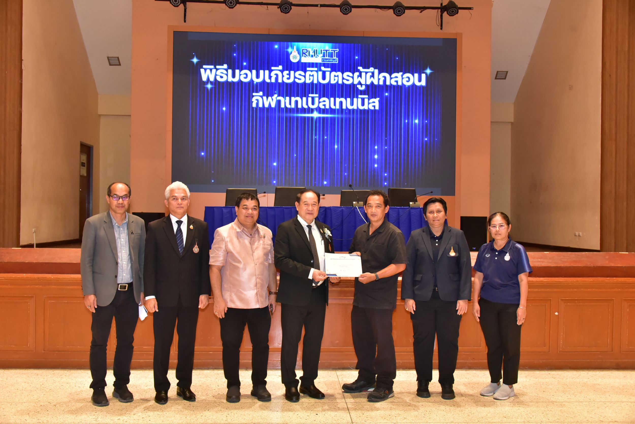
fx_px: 635
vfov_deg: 36.9
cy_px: 212
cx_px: 318
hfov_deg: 53.1
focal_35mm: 36
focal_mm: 36
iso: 4000
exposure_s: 1/125
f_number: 5.6
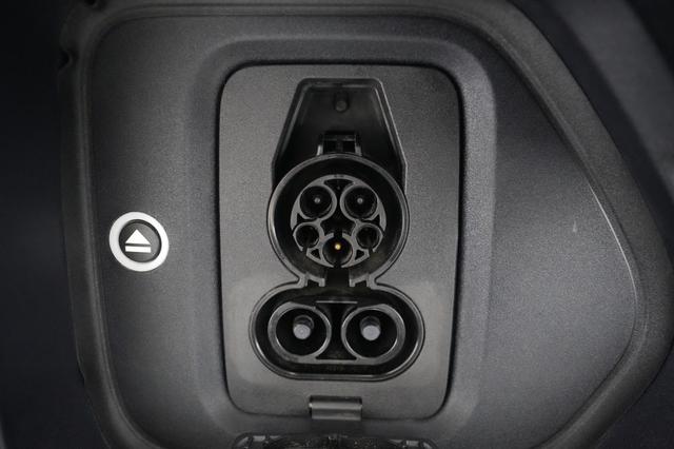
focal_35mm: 24
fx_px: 449
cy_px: 224
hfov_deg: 73.8
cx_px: 337
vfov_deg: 53.1
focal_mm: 24
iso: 12800
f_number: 2.8
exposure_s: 1/60
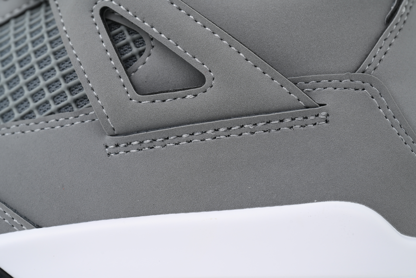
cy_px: 139
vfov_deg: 14.7
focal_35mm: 93
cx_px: 208
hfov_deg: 21.9
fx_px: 1075
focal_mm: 93
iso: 400
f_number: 10
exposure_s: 1/100
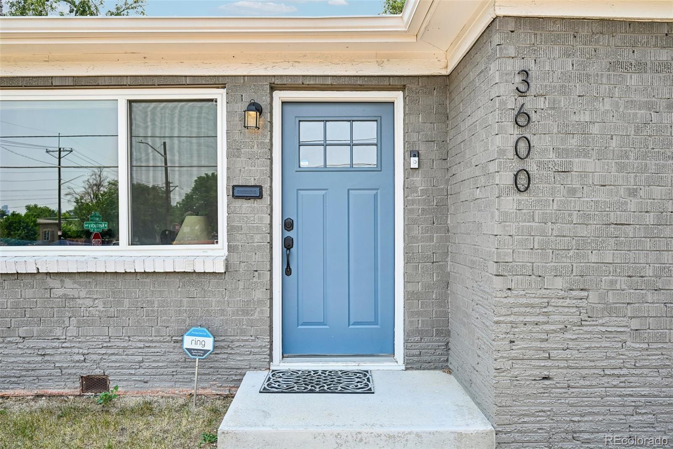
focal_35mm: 24
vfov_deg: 54.1
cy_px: 224
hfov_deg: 74.9
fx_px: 439
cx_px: 336
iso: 64
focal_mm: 23.5
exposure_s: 1/30
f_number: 10
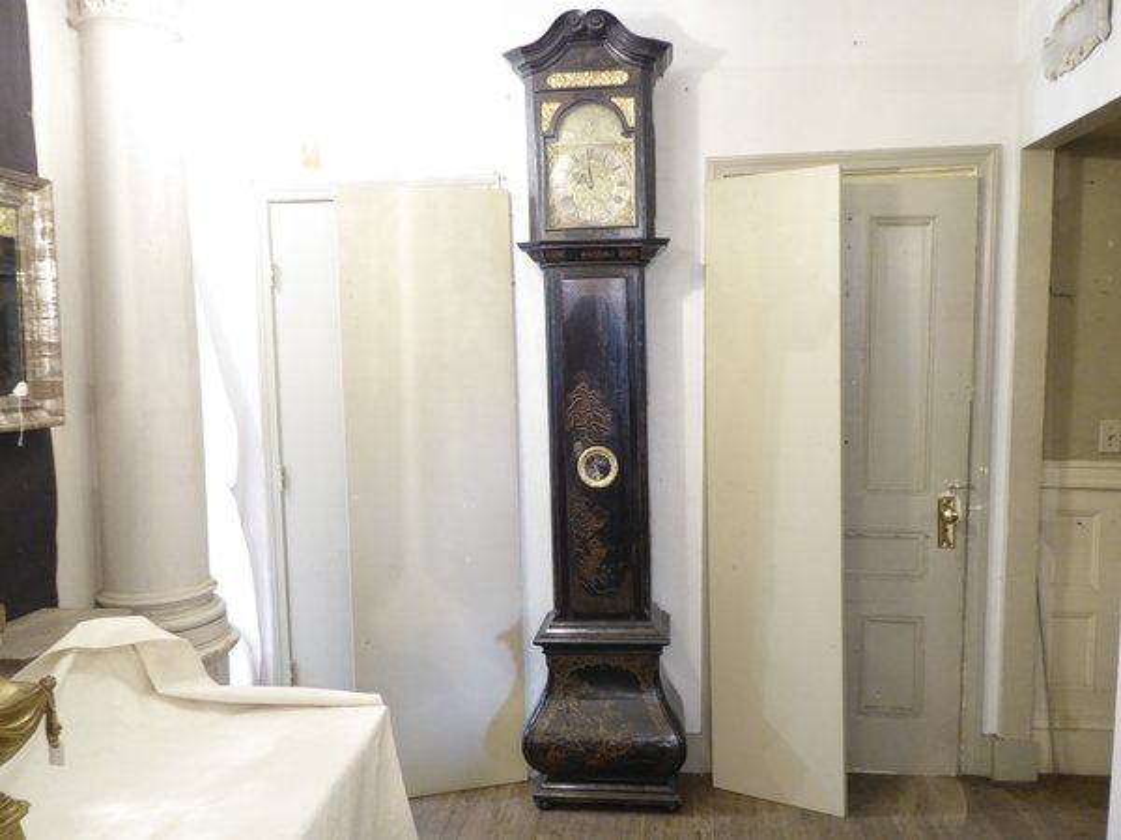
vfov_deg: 49.7
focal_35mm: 28
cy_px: 420
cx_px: 560
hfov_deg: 63.4
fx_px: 907
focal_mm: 5
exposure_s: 1/4
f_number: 3.5
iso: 500
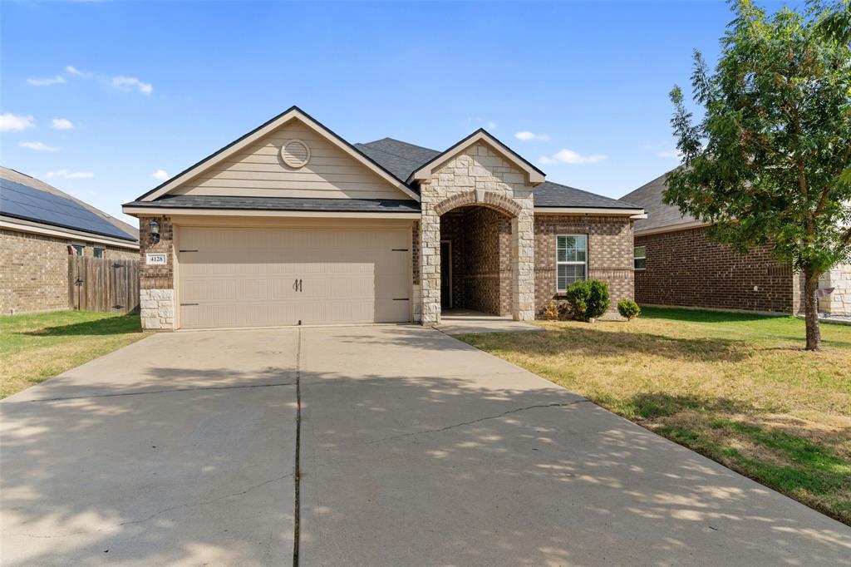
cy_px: 284
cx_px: 426
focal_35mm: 20
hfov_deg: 84.0
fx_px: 473
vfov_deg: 61.9
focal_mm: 20
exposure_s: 1/640
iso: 400
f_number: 10
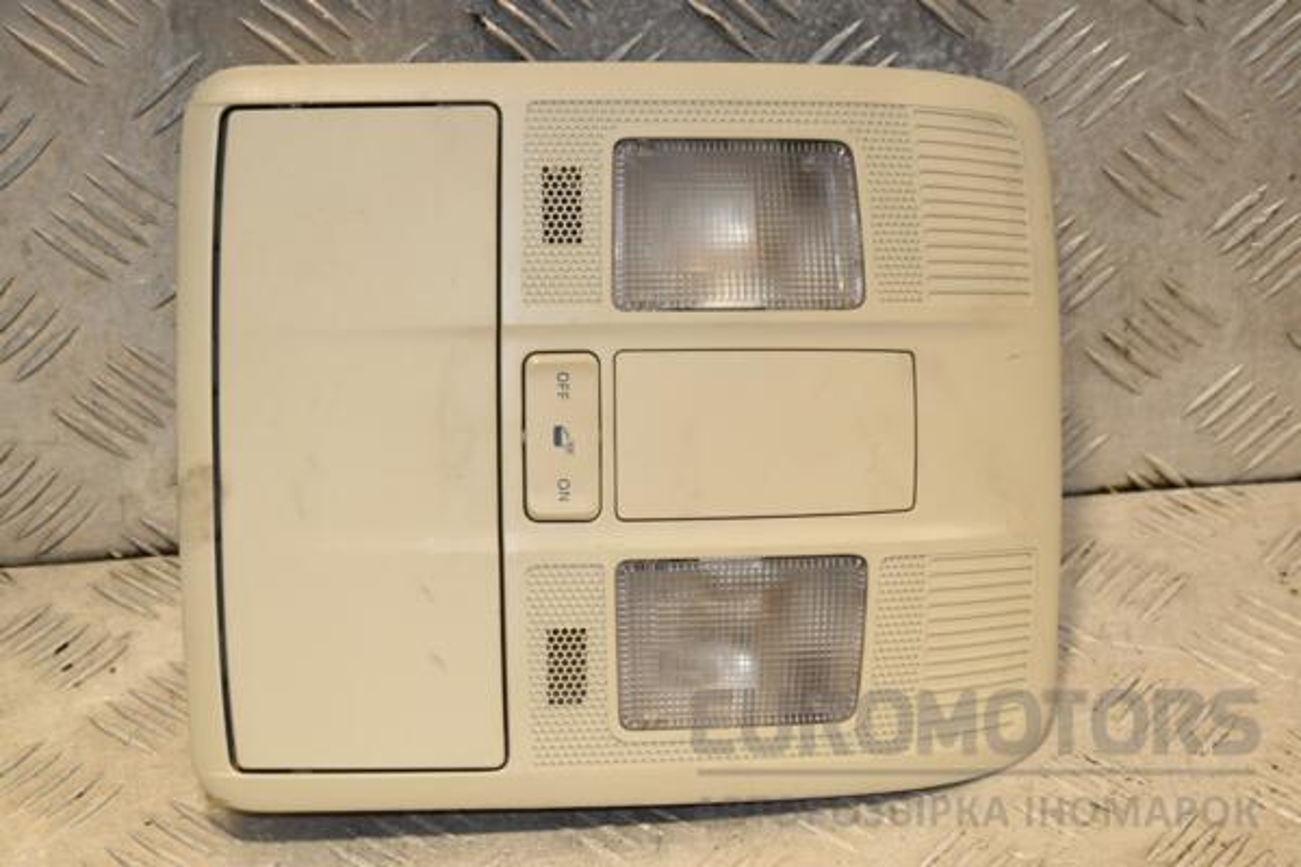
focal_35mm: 105
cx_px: 650
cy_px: 434
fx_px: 3794
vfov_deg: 13.0
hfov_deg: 19.5
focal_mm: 70
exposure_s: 1/200
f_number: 8
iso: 800
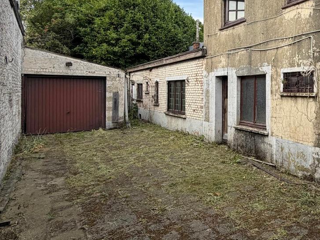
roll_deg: -0.3
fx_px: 287
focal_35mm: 31
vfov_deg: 45.0
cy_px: 88
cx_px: 303
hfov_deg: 50.0
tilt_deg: -0.3
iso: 40
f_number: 2.2
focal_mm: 2.22
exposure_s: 1/506
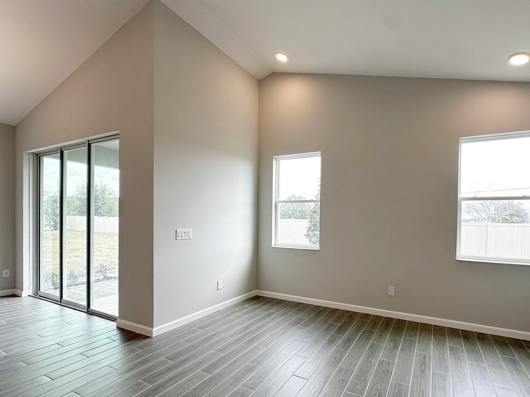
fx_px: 260
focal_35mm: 17
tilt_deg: -1.2
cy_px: 225
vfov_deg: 74.4
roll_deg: -1.3
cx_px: 320
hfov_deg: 89.8
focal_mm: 2.22
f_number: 2.2
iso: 40
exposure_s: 1/120
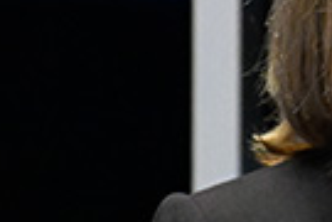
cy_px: 143
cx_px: 625
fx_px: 23487
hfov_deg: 0.8
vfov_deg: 0.5
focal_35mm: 2547
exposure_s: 1/160
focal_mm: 400
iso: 8000
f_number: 4.5
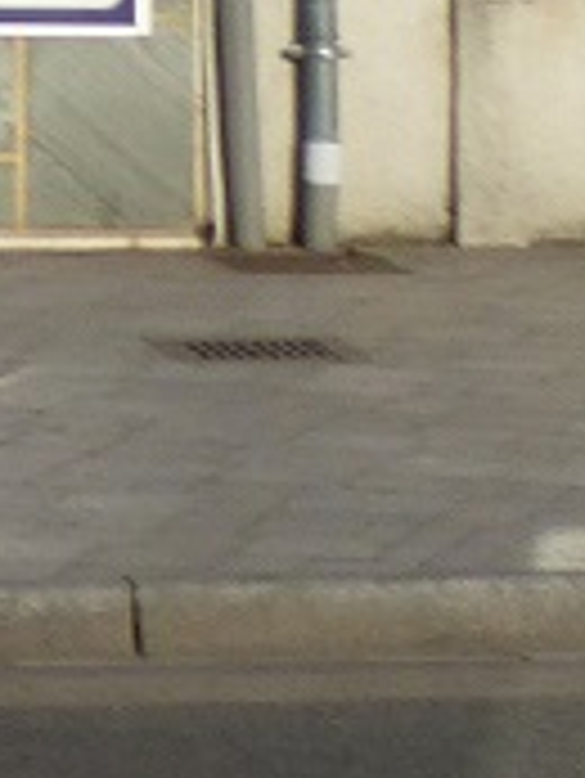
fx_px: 9205
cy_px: -1673
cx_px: -1395
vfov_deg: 4.6
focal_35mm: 409
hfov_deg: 3.5
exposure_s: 1/1300
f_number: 4
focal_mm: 10.5
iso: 100
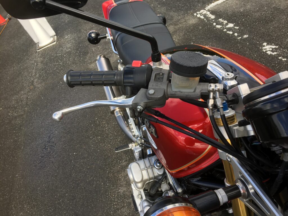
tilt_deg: -36.2
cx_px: 144
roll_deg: +24.4
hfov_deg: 61.7
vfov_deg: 48.2
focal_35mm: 29
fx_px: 241
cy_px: 108
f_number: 2.2
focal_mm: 4.15
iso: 25
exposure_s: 1/487
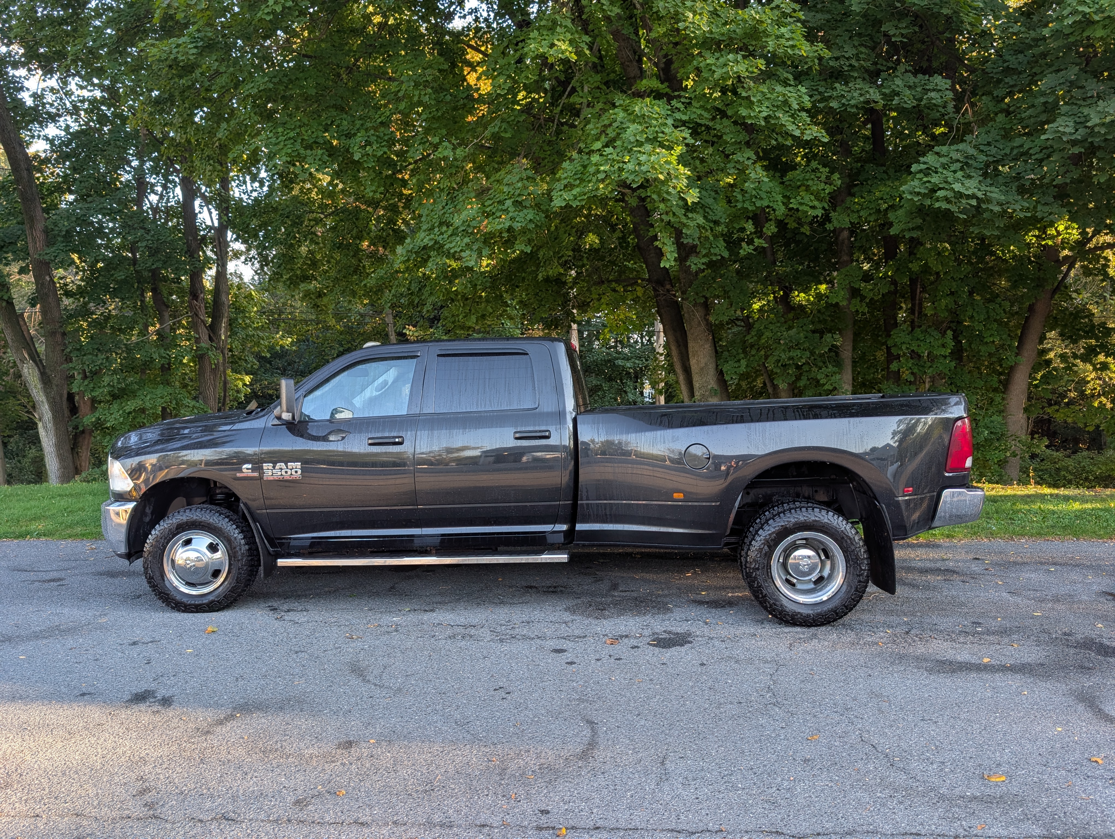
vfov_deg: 56.9
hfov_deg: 71.5
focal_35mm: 24
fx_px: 774
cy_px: 420
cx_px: 558
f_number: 1.68
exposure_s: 1/90.9
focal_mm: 6.9
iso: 35
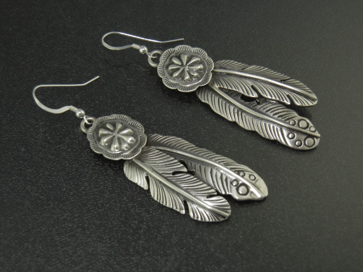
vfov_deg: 24.8
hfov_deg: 32.7
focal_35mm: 59
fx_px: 619
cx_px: 182
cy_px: 136
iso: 517
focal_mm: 10.6
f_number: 8
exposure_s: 1/30
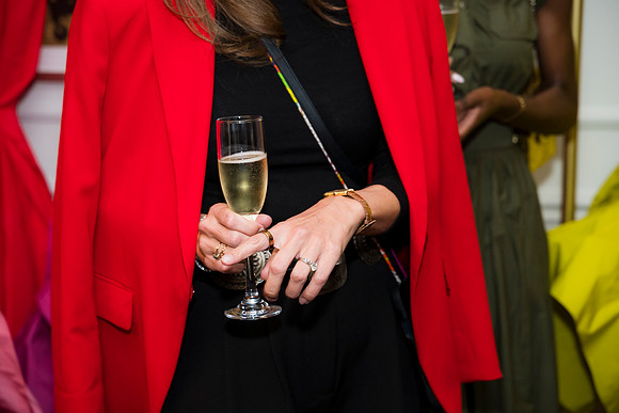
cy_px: 206
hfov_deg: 27.0
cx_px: 310
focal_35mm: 75
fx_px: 1290
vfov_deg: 18.2
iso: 800
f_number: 4.5
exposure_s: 1/100
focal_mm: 75
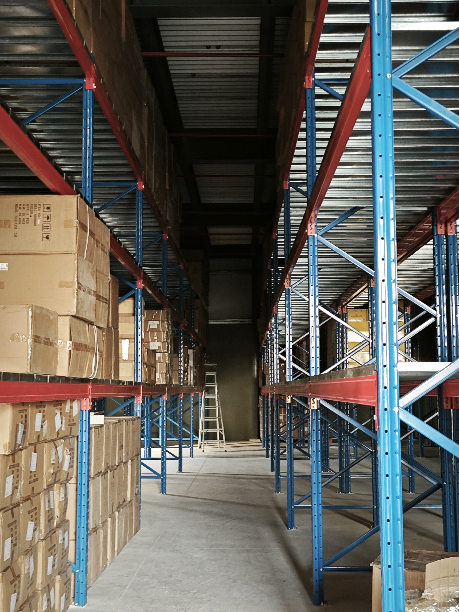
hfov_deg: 31.5
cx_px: 230
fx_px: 813
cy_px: 306
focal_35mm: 46
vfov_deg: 41.2
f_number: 1.8
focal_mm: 5.43
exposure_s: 1/25
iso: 320
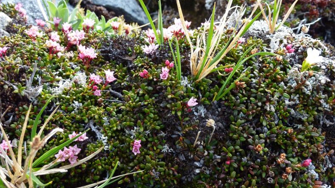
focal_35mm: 41
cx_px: 170
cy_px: 89
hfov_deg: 49.4
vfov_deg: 29.0
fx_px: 364
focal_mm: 6.1
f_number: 4
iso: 200
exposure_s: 1/250
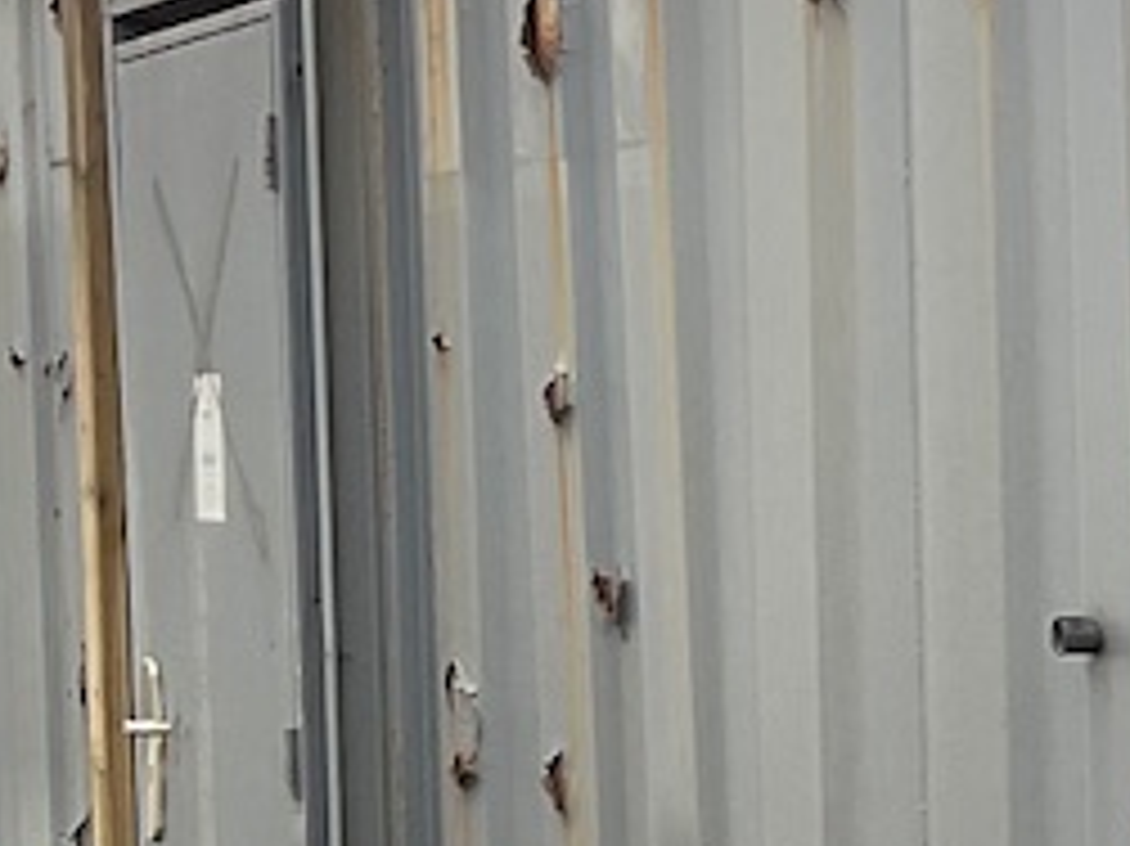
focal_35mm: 148
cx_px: 2188
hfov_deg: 12.0
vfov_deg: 9.9
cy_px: 837
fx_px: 4829
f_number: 1.8
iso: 16
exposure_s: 1/176
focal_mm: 3
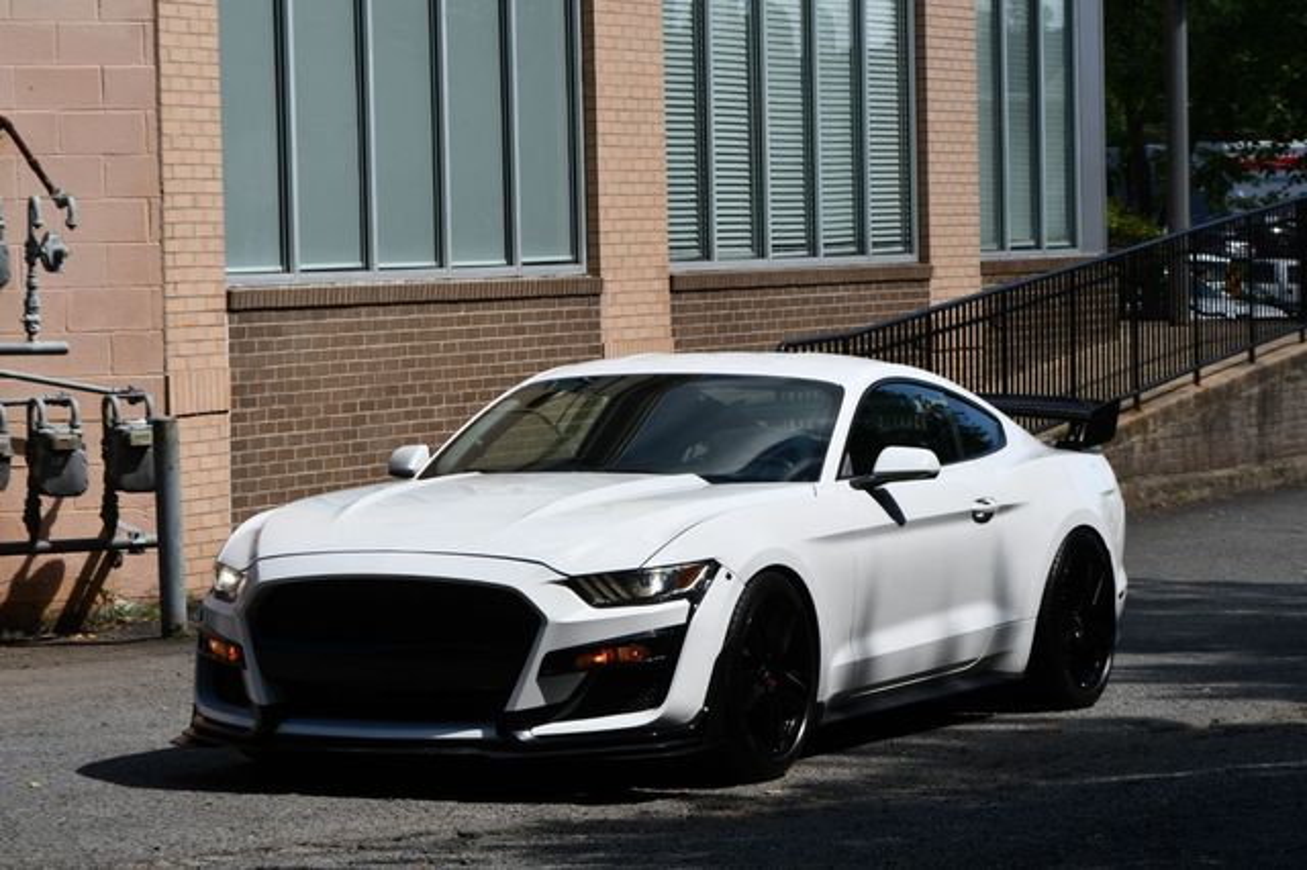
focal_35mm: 135
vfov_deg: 10.1
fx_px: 4899
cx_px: 654
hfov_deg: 15.2
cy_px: 435
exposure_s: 1/320
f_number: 9
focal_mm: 90
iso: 100
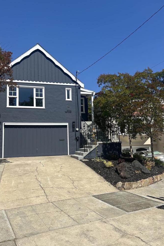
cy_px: 123
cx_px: 70
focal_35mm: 28
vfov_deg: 65.5
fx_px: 191
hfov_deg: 46.2
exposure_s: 1/5076
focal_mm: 5.7
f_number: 1.5
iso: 50
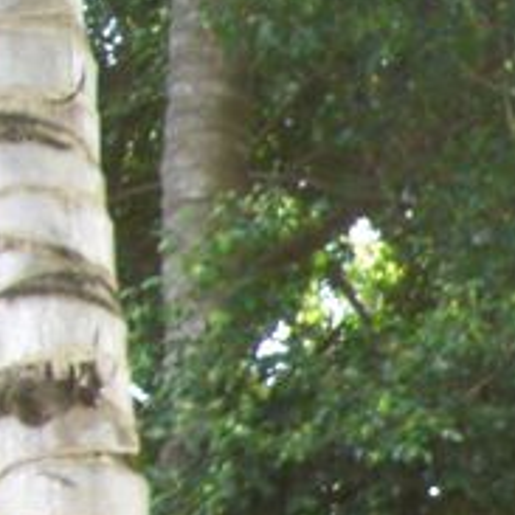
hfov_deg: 8.3
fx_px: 3164
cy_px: 884
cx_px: 1371
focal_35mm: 188
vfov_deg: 9.0
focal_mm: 6.2
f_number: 2.7
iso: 200
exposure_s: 1/60
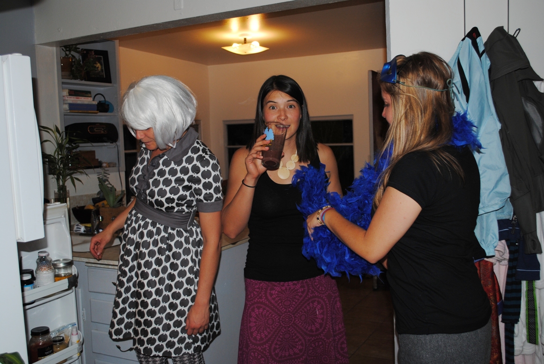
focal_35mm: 36
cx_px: 272
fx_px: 545
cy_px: 182
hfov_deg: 53.1
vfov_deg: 37.0
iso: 200
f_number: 4
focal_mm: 24
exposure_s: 1/60
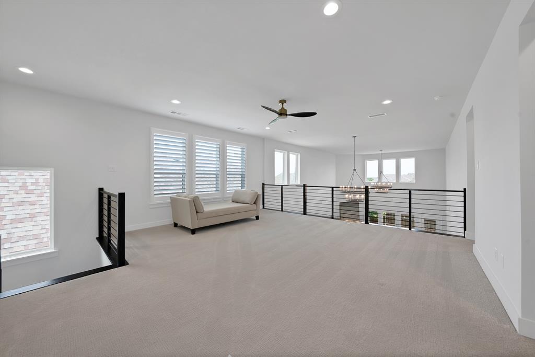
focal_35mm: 12
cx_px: 268
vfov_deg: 90.0
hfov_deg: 112.6
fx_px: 178
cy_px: 178
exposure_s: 1/40
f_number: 9
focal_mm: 12
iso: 640
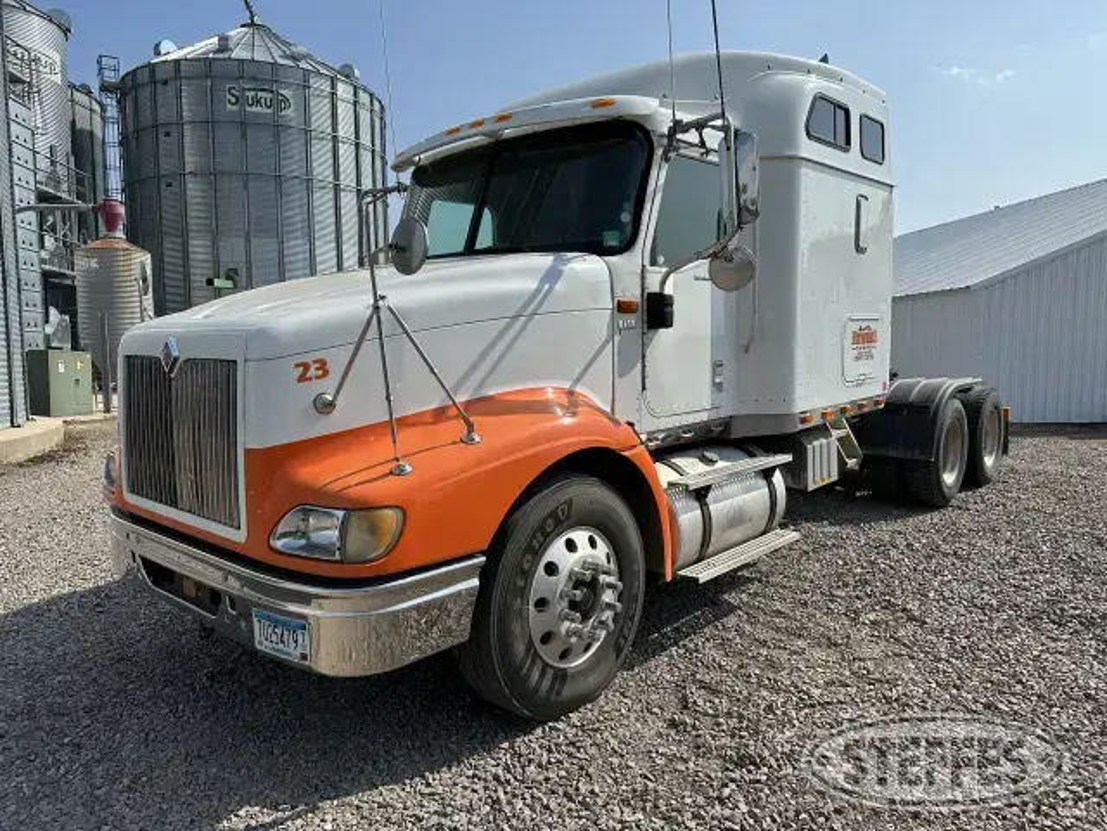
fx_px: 768
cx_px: 554
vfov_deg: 56.8
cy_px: 416
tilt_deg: -5.3
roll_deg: -0.4
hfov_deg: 71.6
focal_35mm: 24
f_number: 1.78
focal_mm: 6.86
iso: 80
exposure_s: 1/6211
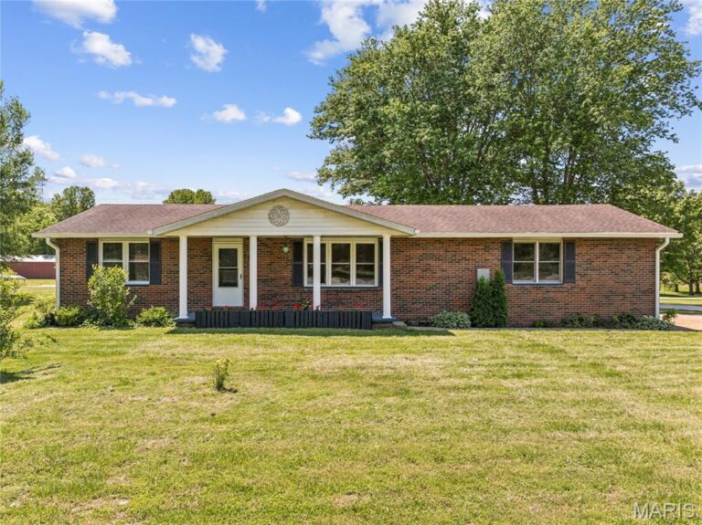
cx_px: 351
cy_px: 262
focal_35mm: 24
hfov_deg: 71.6
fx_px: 486
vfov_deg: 56.8
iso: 170
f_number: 2.8
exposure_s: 1/60
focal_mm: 12.3
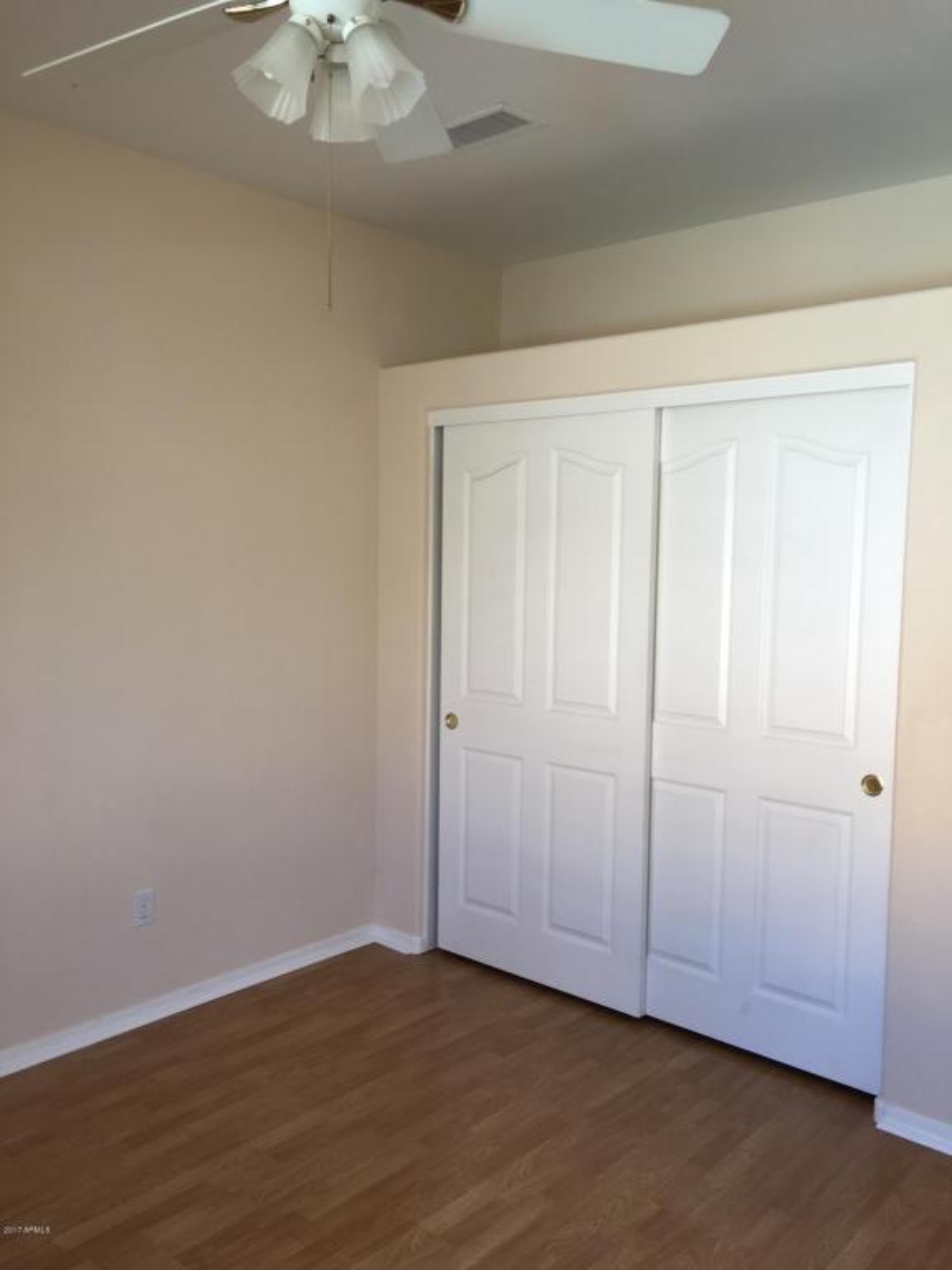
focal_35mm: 29
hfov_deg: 48.2
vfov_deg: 61.7
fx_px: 1063
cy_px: 635
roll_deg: -0.8
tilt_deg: -4.6
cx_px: 476
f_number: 2.2
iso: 25
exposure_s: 1/60
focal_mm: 4.15
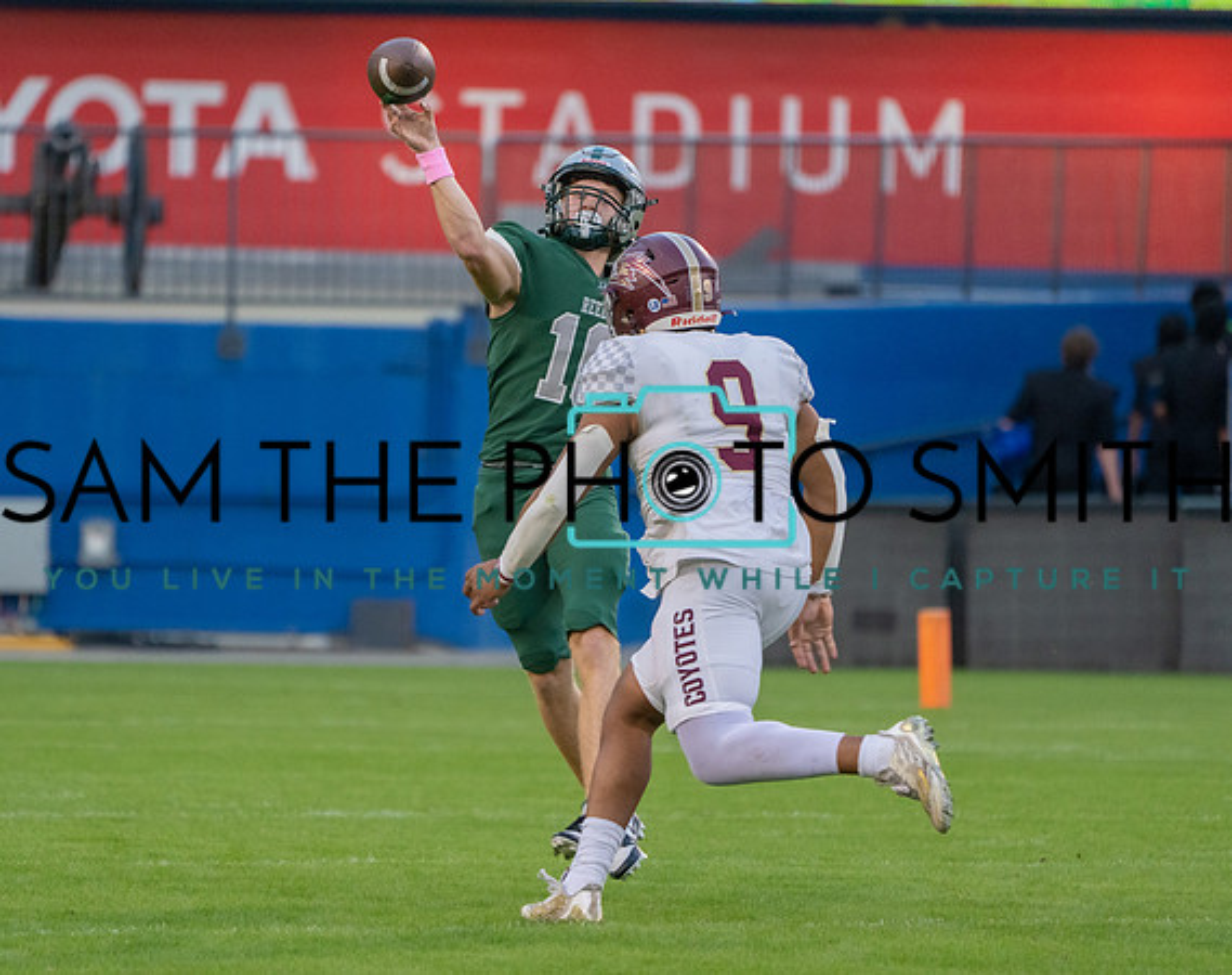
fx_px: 17525
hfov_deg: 4.0
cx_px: 575
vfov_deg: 3.2
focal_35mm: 483
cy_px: 509
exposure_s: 1/1250
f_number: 5.6
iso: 3200
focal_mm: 400
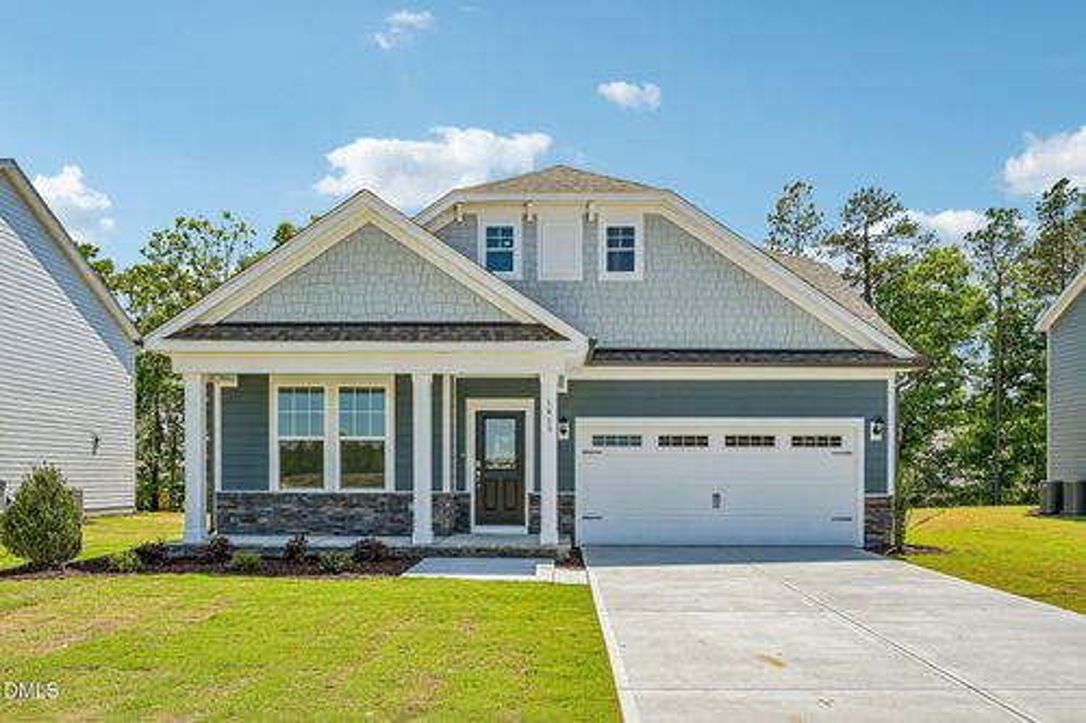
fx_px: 769
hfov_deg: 70.5
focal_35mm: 26
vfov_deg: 50.4
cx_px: 543
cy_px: 362
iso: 100
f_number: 8
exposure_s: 1/400
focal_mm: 25.5
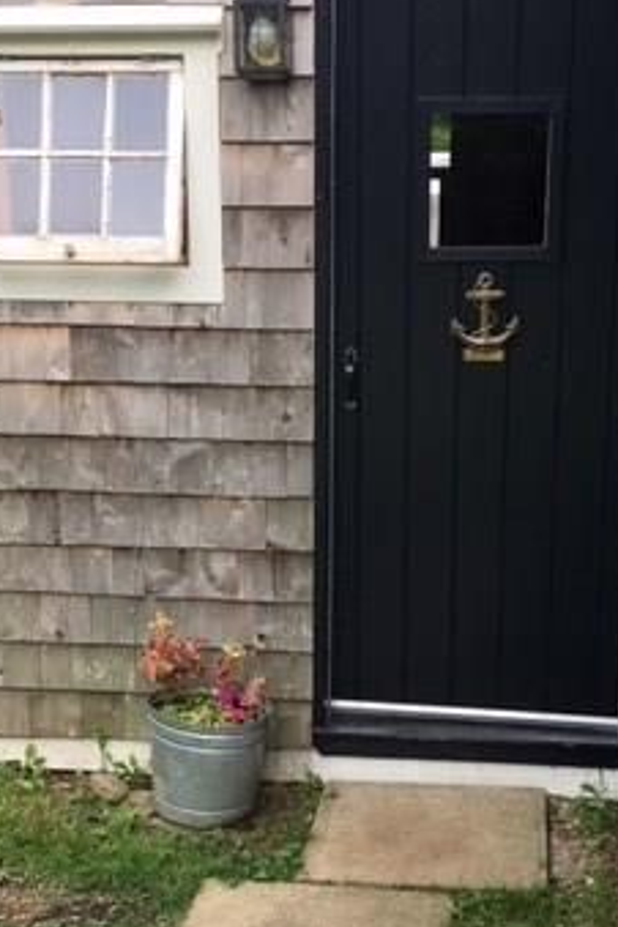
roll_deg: +0.6
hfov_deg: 23.8
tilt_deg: -16.9
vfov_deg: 34.8
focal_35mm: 57
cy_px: 591
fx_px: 1468
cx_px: 331
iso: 32
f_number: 2.2
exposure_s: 1/120
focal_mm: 4.15
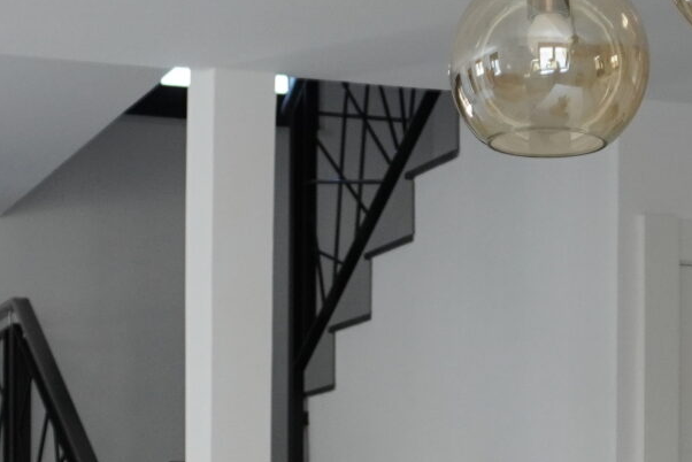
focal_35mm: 102
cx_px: 292
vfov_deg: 13.0
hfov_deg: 20.0
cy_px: 582
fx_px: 1962
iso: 640
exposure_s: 1/160
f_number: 3.5
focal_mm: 16
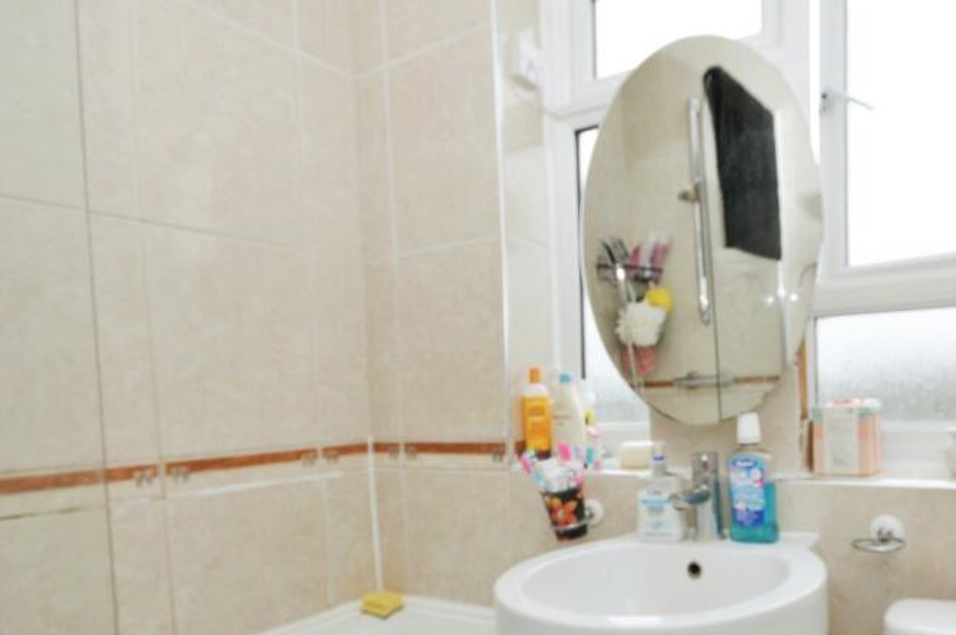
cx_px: 630
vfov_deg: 52.4
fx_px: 637
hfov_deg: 71.8
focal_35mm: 24
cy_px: 400
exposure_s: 1/200
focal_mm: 10
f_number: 7.1
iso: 500
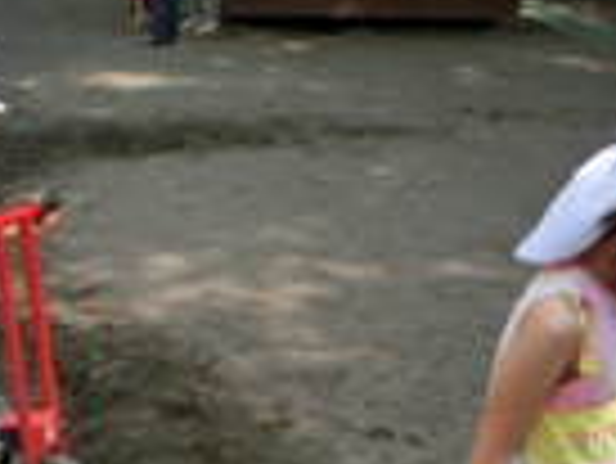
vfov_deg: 20.6
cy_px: 423
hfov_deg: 26.3
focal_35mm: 70
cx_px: 4
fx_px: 1247
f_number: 3
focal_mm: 4.24
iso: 80
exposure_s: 1/800
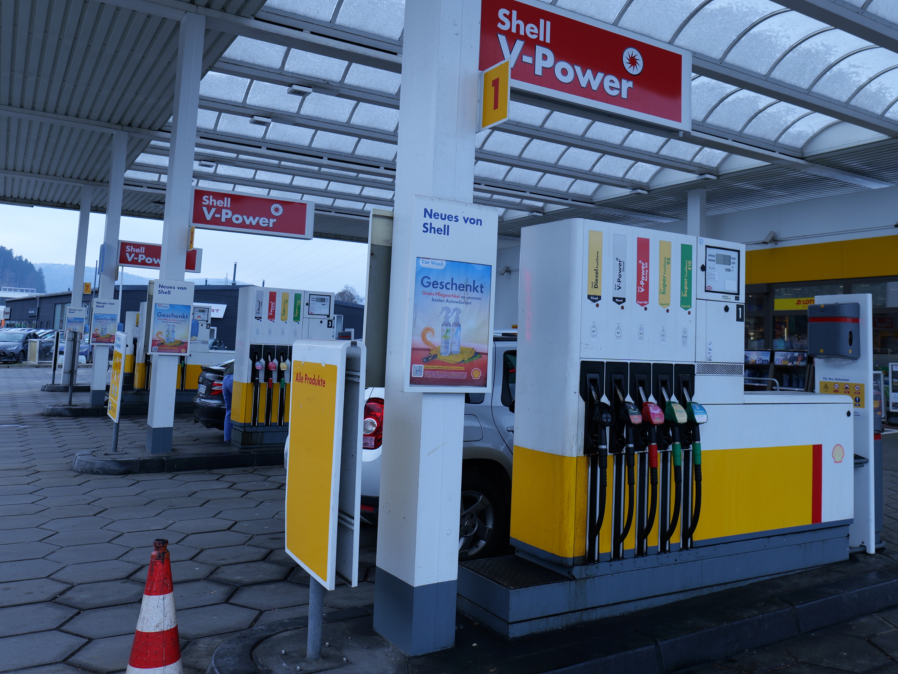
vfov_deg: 47.9
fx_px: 752
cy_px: 268
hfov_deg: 61.5
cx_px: 504
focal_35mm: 29
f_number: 5.6
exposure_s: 1/100
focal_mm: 20
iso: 100
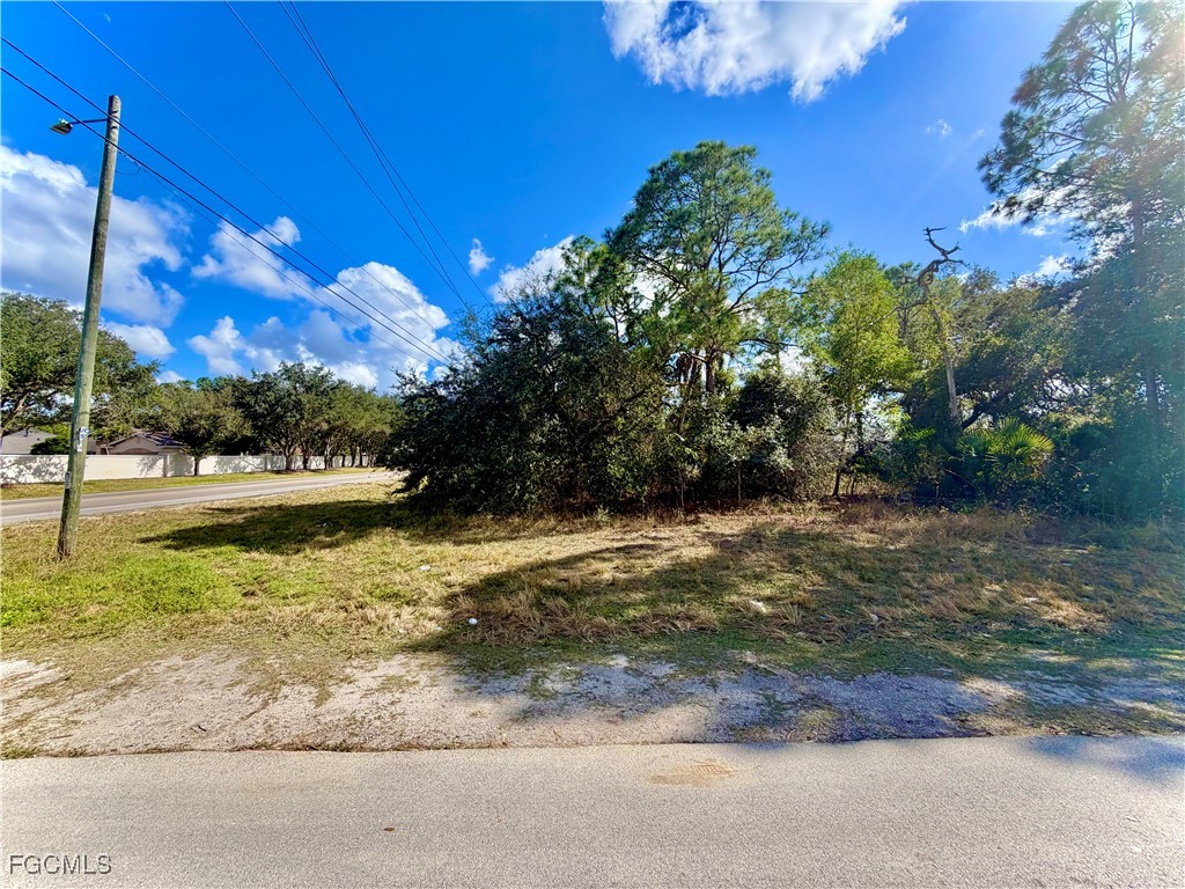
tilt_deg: +1.3
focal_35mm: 14
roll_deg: +0.5
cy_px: 444
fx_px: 479
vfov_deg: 85.7
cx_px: 592
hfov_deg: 102.1
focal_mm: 2.22
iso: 25
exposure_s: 1/770
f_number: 2.2
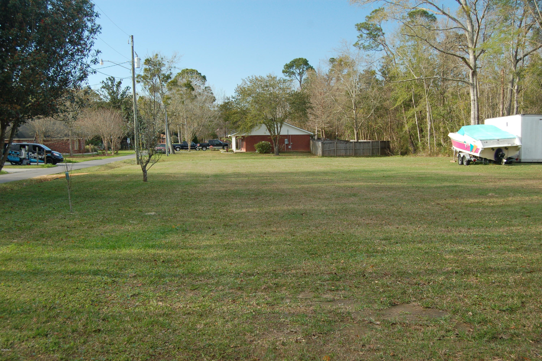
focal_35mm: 42
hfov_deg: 46.4
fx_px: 632
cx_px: 271
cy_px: 180
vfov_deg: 31.8
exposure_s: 1/125
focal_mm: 28
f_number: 5.6
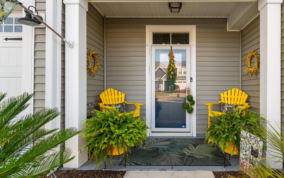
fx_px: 147
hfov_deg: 86.8
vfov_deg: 62.2
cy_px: 87
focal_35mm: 19
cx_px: 171
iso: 100
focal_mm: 10
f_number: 5
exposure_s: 1/100
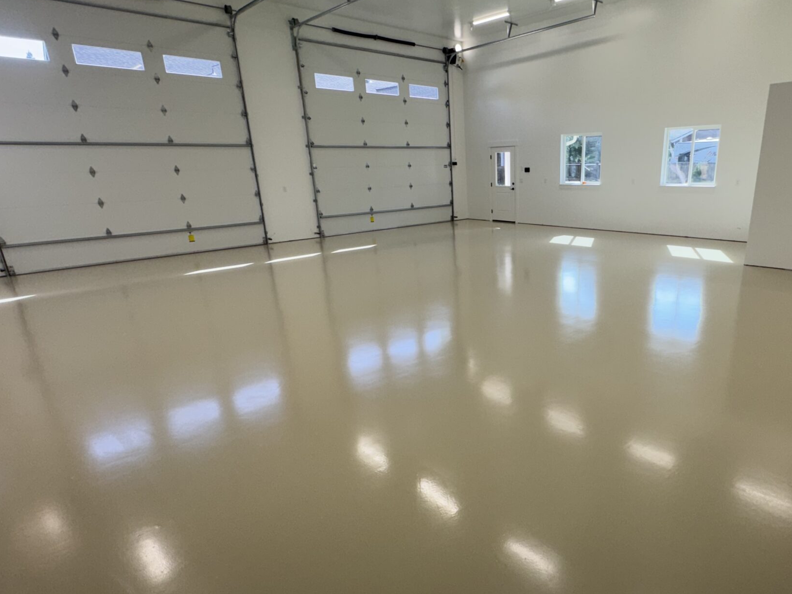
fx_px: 503
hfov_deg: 75.0
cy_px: 337
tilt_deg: -18.9
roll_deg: +1.3
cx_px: 496
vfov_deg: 60.9
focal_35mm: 22
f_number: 2.2
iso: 40
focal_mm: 2.22
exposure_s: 1/216
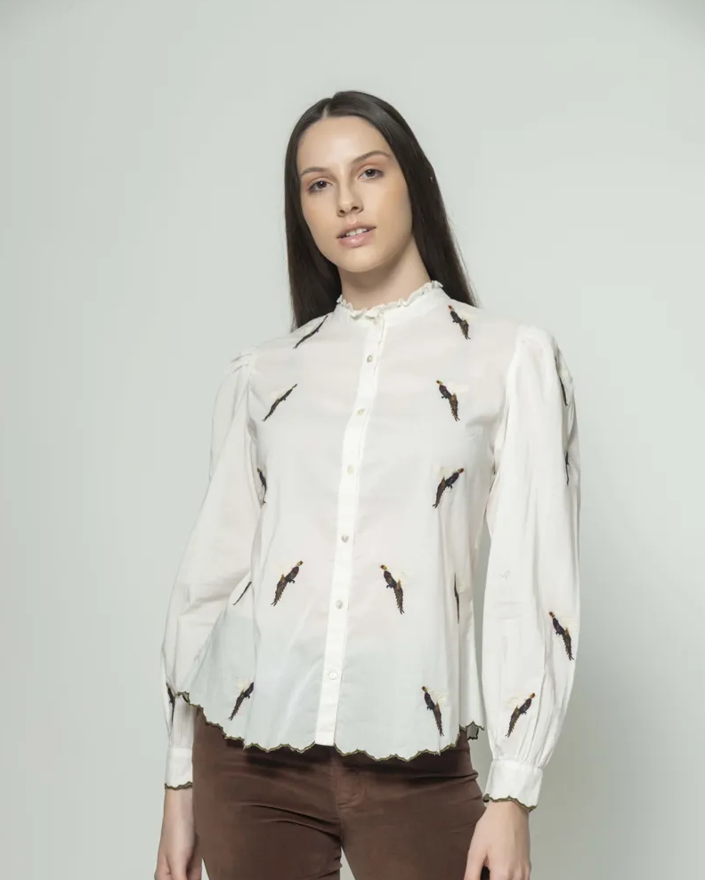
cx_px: 353
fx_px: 2815
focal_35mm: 108
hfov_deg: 14.3
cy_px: 521
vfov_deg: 17.8
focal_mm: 95
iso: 400
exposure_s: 1/160
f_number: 11
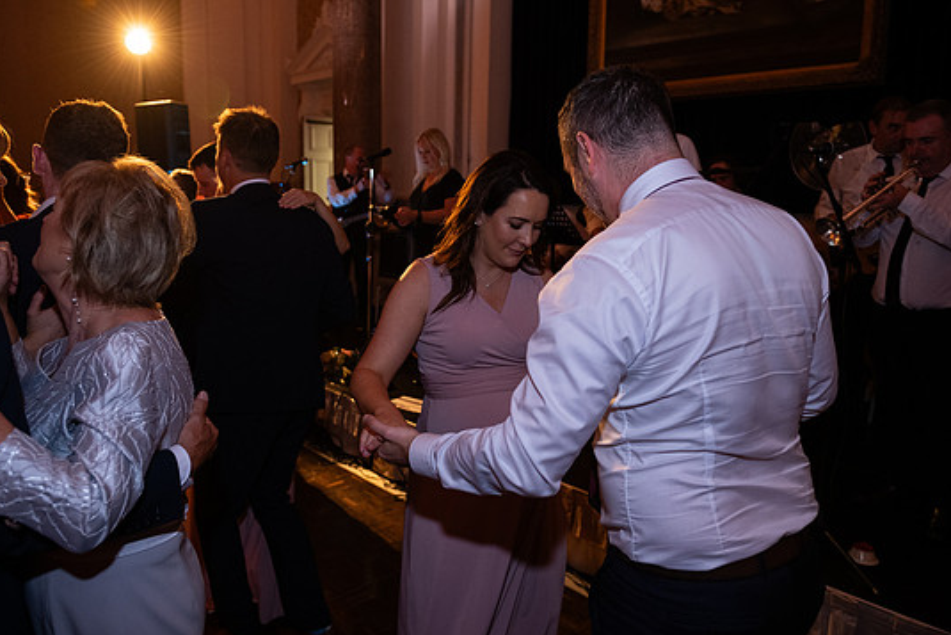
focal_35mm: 26
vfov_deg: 49.6
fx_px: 687
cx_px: 450
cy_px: 316
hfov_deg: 69.3
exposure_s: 1/160
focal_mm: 24
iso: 1250
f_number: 3.5
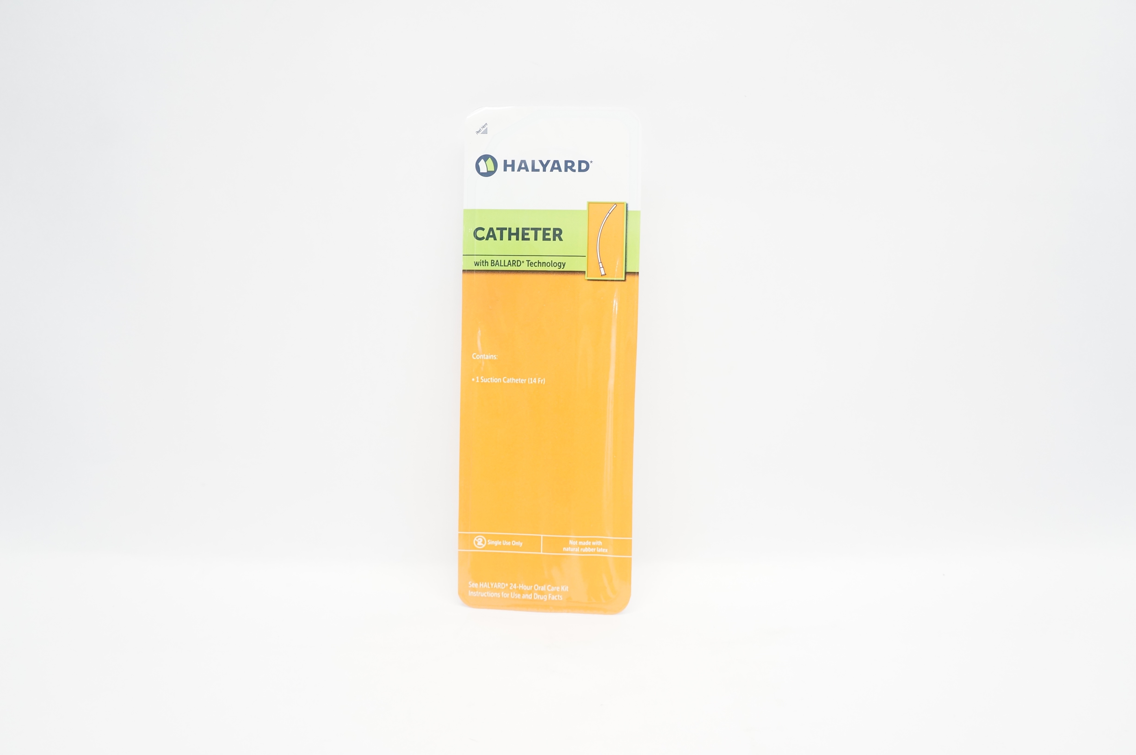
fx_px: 851
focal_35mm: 27
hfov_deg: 67.4
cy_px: 378
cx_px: 568
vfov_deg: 47.8
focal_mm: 18
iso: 800
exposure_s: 1/60
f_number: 5.6
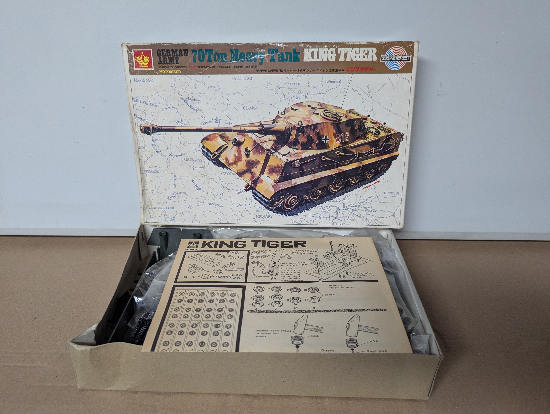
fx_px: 382
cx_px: 275
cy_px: 207
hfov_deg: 71.5
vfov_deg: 56.9
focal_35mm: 24
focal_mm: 6.81
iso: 439
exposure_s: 1/100
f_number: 1.85
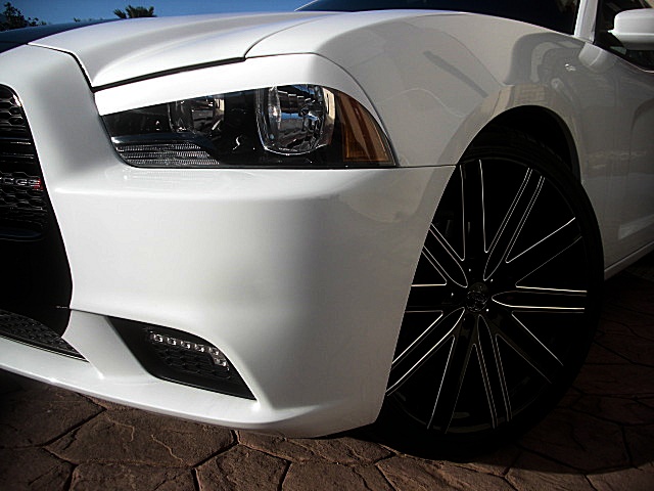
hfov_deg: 51.4
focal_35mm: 36
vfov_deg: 39.7
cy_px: 246
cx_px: 327
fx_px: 680
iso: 50
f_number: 2.8
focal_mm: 6.3
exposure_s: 1/1000
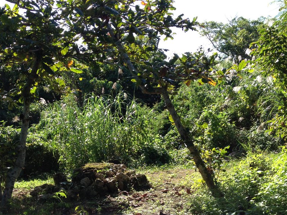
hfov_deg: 41.1
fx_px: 381
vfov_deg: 31.4
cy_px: 132
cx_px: 114
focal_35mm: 46
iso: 50
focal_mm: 4.28
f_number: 2.4
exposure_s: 1/581
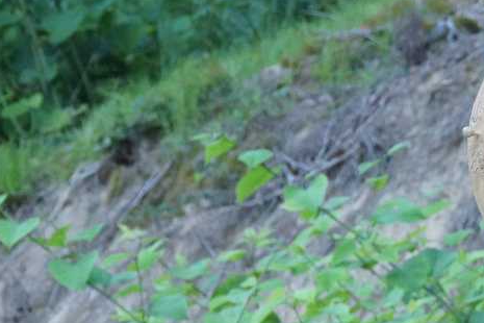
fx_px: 9706
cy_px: -135
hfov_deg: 2.9
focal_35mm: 722
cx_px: 589
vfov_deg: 1.9
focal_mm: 160
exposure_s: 1/80
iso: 1600
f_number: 10
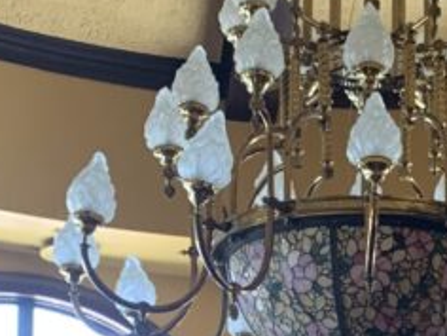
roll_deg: -0.5
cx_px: 428
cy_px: 556
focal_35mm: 113
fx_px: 1459
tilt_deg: +6.4
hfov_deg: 17.1
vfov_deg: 12.3
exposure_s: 1/60
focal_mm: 4.25
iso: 200
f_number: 1.8
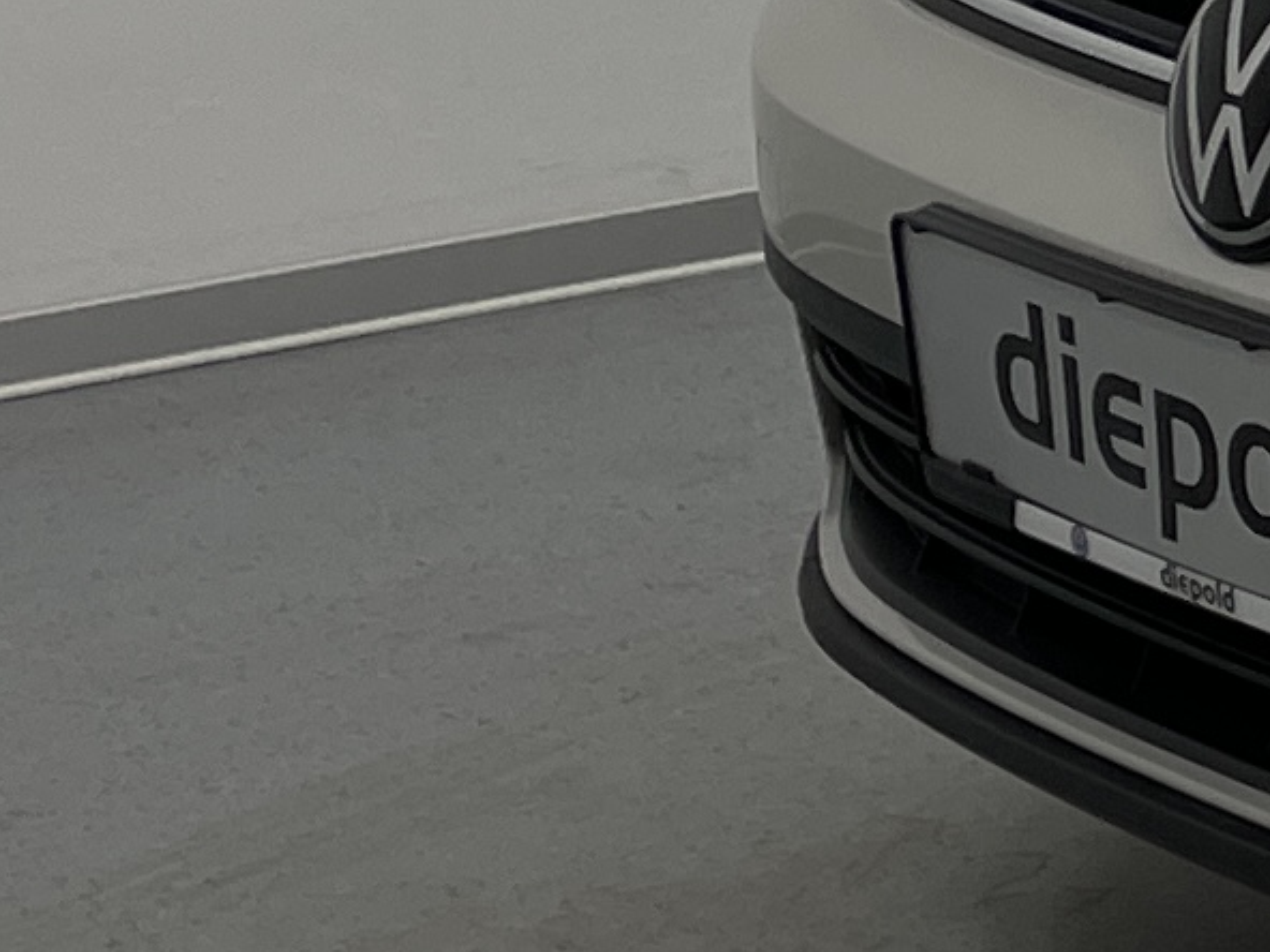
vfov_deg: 8.4
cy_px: 420
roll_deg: +1.4
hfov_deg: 9.5
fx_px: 6494
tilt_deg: -16.1
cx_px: 3398
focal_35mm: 177
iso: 32
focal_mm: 4.2
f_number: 1.6
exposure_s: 1/100
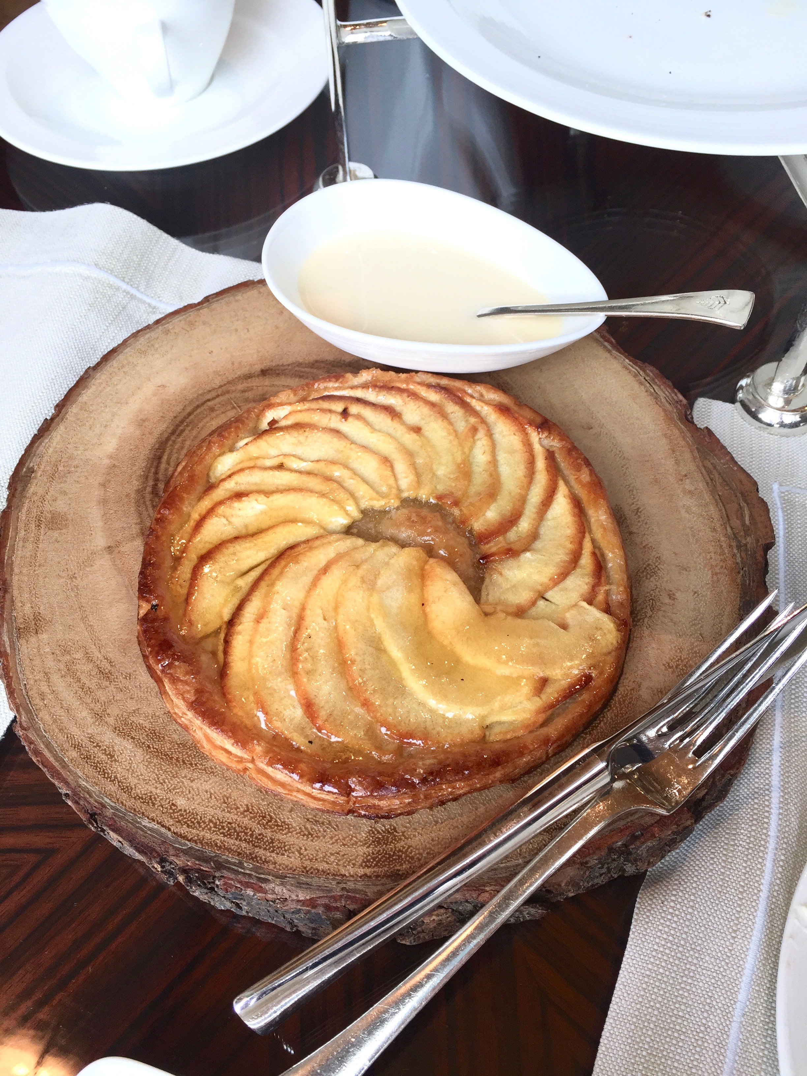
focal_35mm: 29
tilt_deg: -57.5
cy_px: 538
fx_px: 901
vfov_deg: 61.7
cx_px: 404
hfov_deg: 48.2
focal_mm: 4.15
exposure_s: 1/100
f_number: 2.2
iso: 40
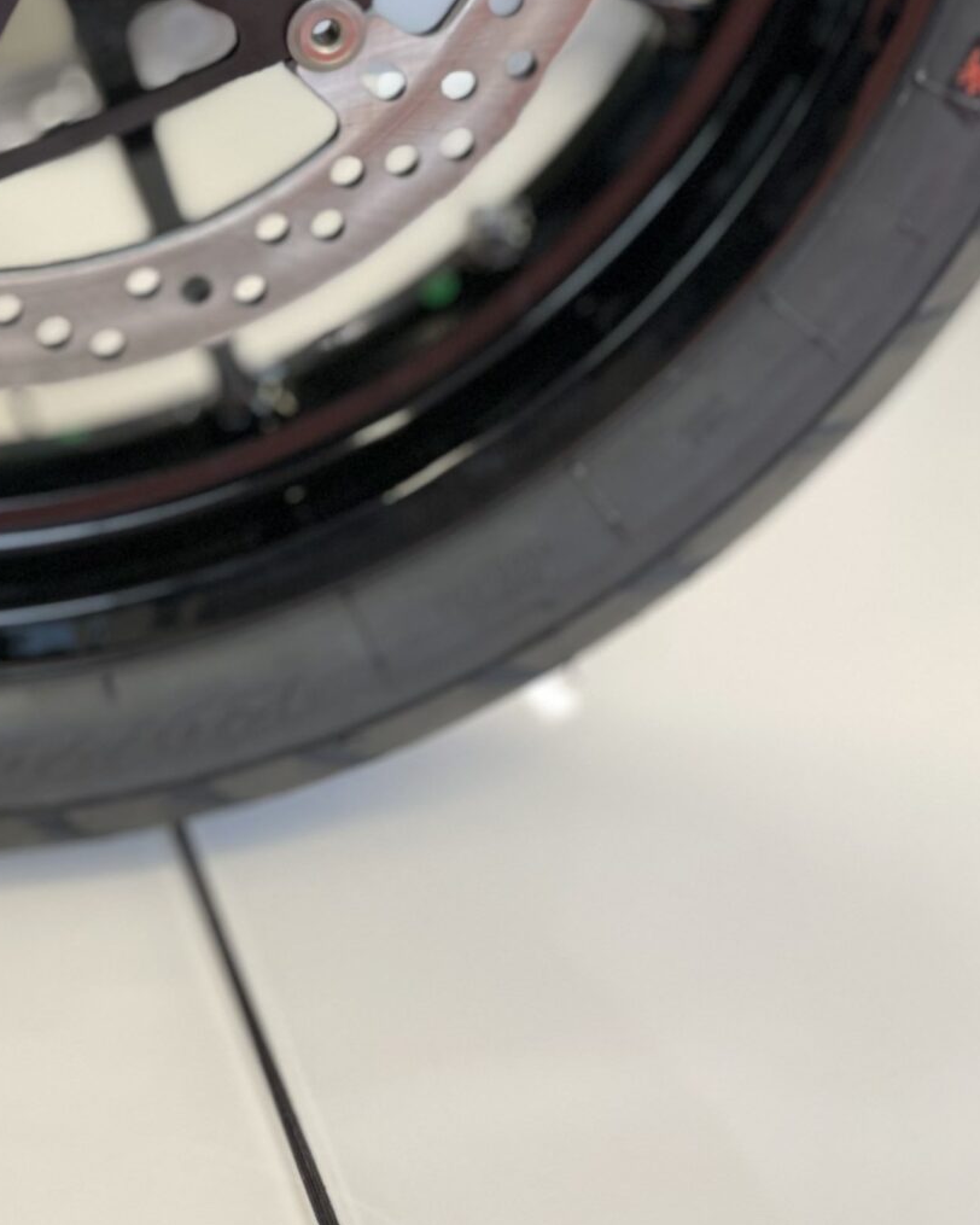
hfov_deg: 22.4
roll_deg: -2.7
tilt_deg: -12.3
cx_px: -113
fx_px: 2320
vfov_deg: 26.8
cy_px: -180
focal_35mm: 64
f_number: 1.6
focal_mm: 4.2
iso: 100
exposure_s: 1/100
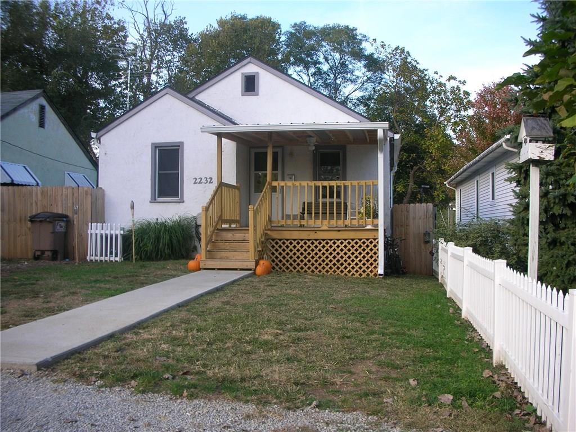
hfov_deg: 52.6
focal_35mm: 35
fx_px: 582
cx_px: 288
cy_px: 216
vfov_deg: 40.7
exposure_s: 1/177
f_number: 3
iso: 50
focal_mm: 5.8
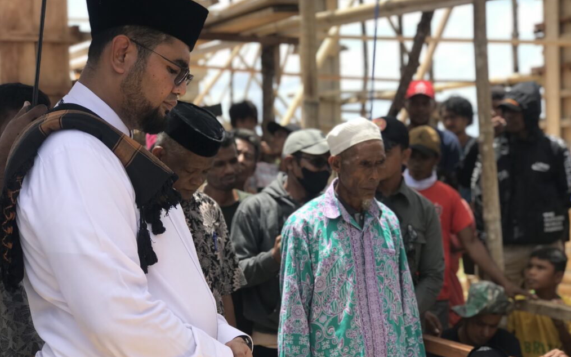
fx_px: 949
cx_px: 287
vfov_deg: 21.3
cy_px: 205
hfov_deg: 33.5
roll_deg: +2.7
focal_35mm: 61
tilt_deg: -1.9
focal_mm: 6.6
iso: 20
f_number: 2.8
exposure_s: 1/538
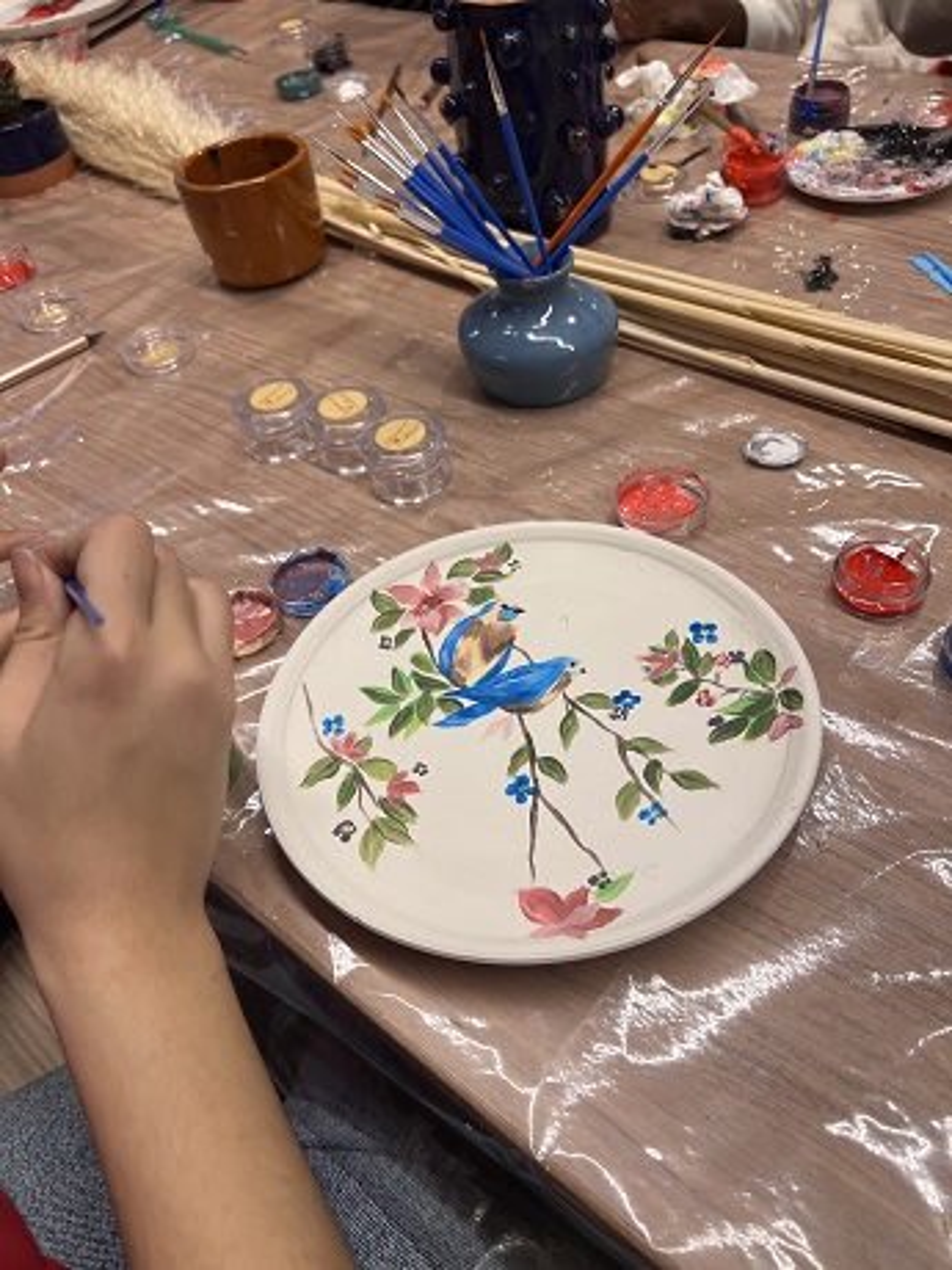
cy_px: 635
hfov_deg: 53.1
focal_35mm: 26
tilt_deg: -46.8
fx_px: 953
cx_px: 476
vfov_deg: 67.3
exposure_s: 1/100
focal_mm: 5.7
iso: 80
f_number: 1.5
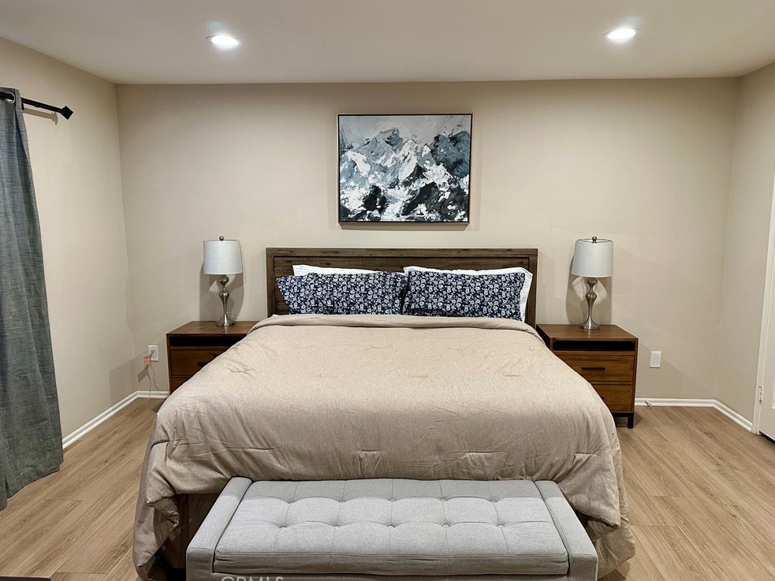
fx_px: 560
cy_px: 292
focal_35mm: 25
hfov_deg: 69.4
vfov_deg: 54.9
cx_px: 386
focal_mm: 6.86
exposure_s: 1/60
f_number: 1.78
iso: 250
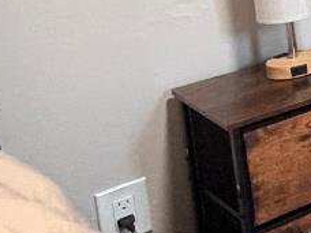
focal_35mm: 92
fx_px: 827
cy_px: -159
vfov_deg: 14.5
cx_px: 937
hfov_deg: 11.4
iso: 400
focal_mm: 2.22
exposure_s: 1/60
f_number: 2.2
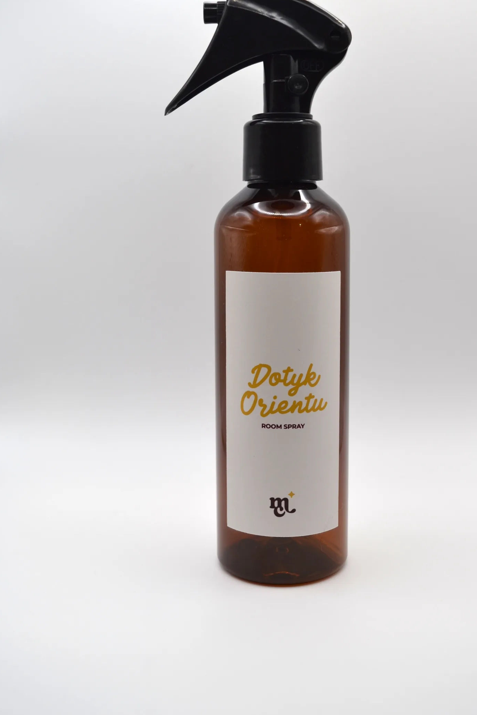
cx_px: 286
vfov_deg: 45.5
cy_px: 284
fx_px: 847
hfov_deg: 31.4
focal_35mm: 43
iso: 100
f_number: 5.6
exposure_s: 1/60
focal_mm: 23
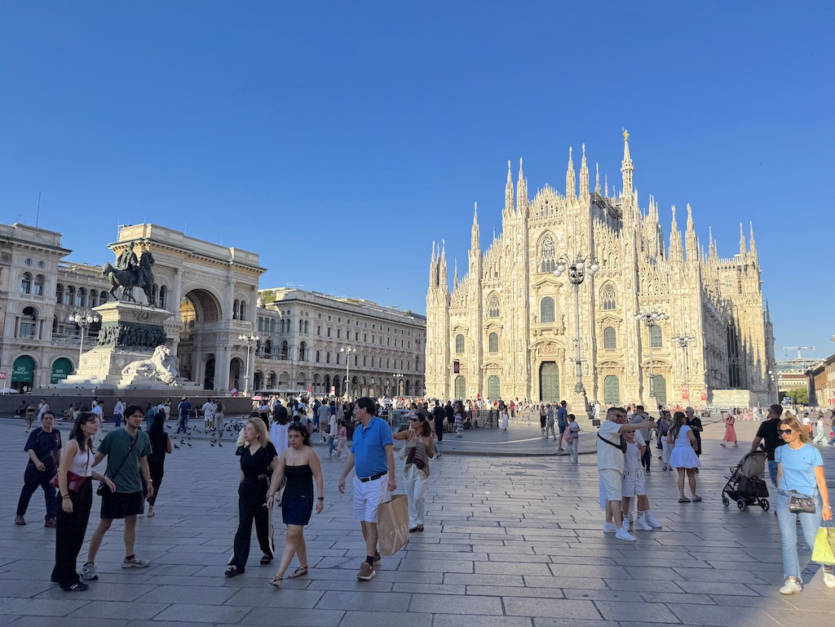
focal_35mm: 24
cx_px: 418
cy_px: 314
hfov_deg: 71.6
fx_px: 579
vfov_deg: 56.8
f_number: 1.78
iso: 80
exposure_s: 1/5814
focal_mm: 6.76
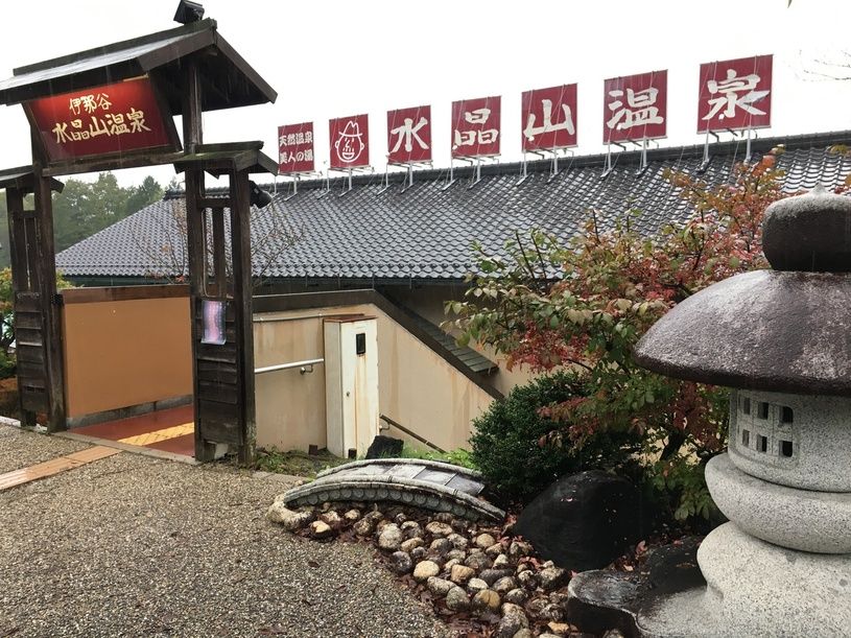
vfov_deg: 48.2
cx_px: 426
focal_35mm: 29
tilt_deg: -4.2
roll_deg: +0.1
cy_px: 319
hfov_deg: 61.7
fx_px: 713
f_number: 2.2
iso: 25
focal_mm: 4.15
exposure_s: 1/30
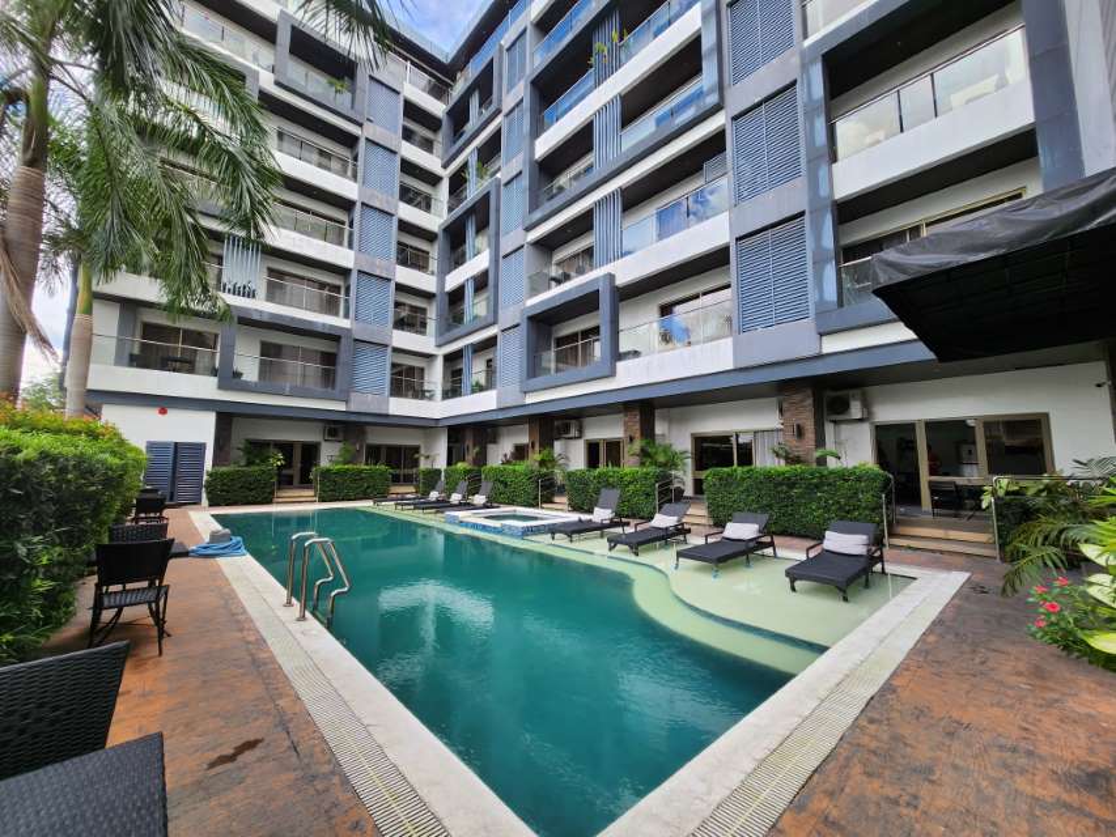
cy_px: 418
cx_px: 558
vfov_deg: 89.9
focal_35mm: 13
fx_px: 419
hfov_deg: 106.2
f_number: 2.2
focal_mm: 1.74
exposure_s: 1/145
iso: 32
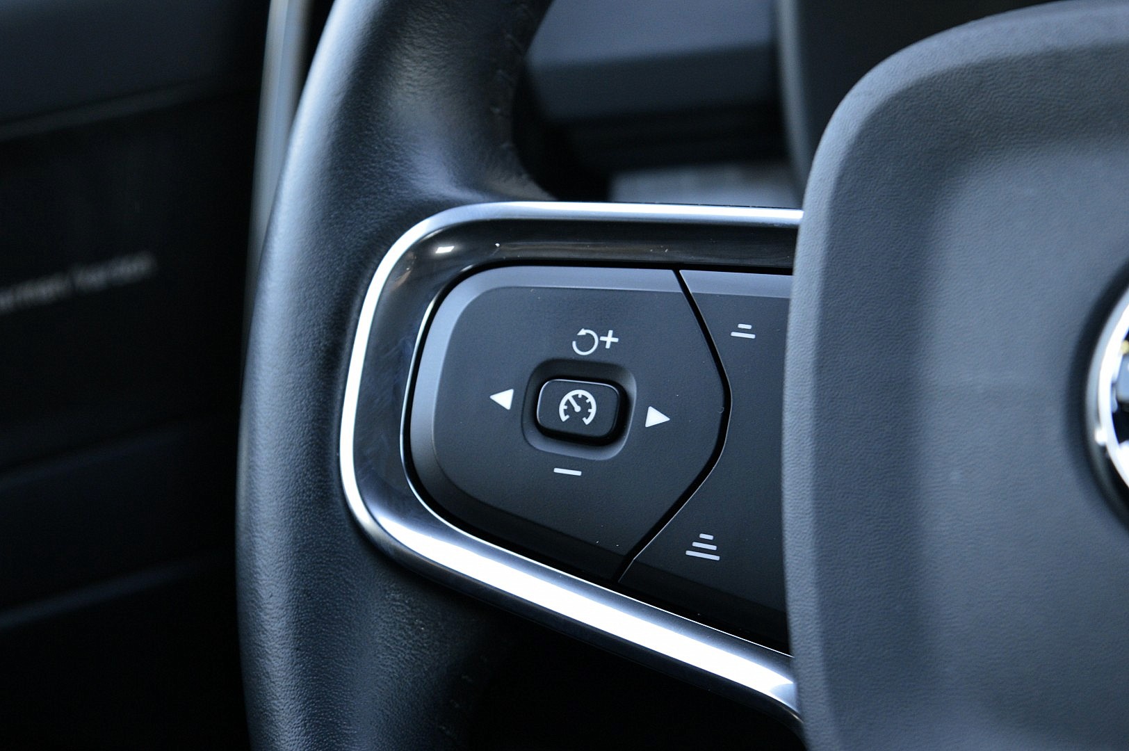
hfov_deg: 24.6
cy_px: 376
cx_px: 564
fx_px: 2585
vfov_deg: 16.5
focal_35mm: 82
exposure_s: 1/60
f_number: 5.6
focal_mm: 55
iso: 800
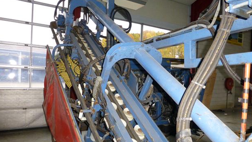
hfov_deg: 69.8
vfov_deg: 42.8
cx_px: 127
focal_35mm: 27
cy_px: 80
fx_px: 180
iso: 500
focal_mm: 4.3
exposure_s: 1/60
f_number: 3.3
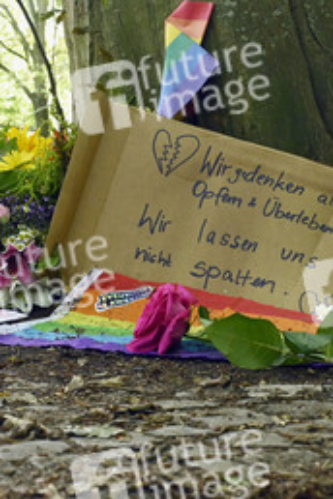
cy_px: 186
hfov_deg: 27.9
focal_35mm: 48
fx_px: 666
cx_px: 227
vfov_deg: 40.8
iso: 5000
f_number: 9
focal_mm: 31
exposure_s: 1/200
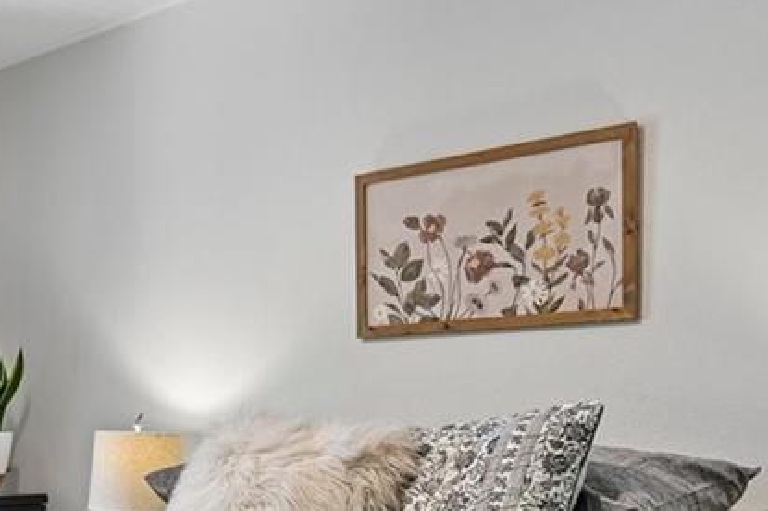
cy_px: 407
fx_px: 1151
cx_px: 165
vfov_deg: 24.6
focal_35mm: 54
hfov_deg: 35.8
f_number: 10
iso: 400
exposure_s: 1/10
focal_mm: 14
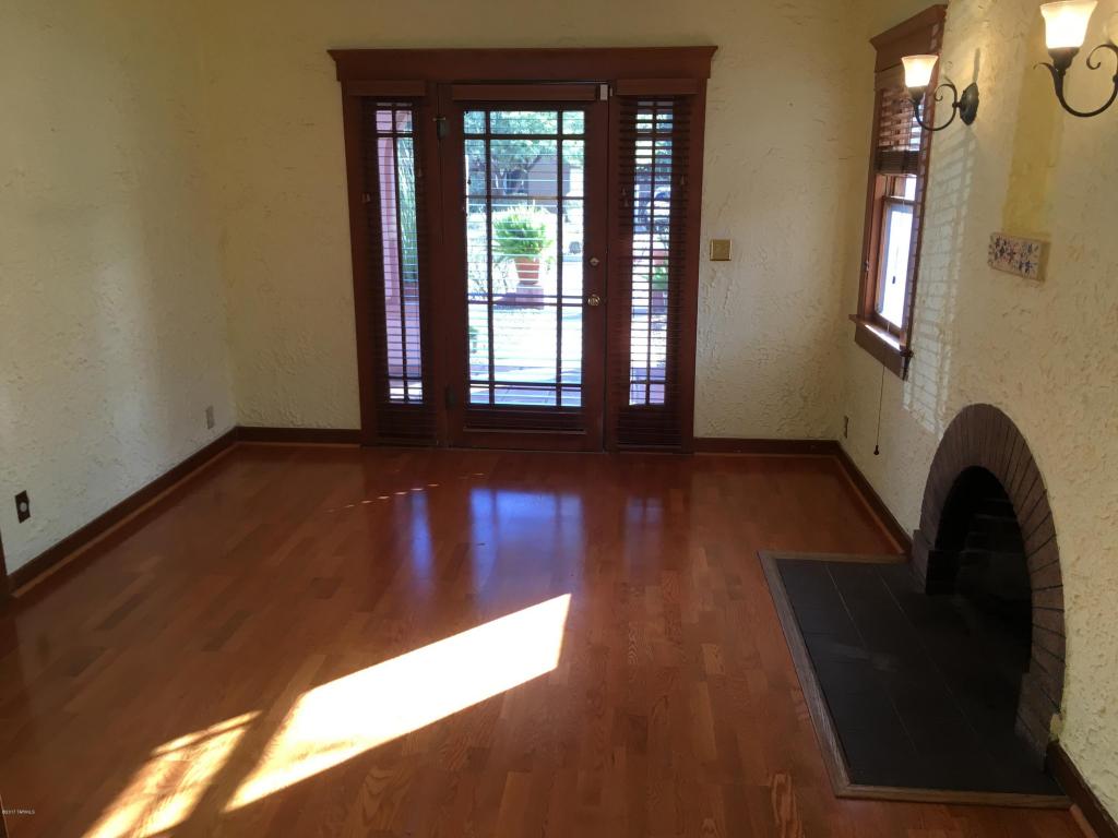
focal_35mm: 29
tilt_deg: -16.9
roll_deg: -0.3
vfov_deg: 48.2
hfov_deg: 61.7
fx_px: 937
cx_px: 559
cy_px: 419
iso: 25
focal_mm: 4.15
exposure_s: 1/40
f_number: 2.2
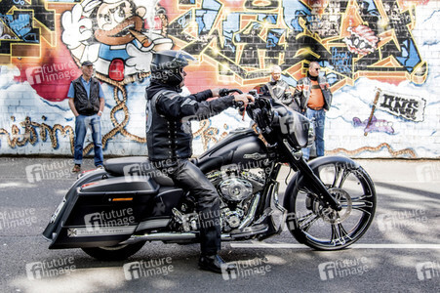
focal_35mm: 31
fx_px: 379
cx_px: 220
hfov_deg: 60.3
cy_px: 146
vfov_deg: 42.3
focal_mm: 31
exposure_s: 1/500
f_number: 4
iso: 100
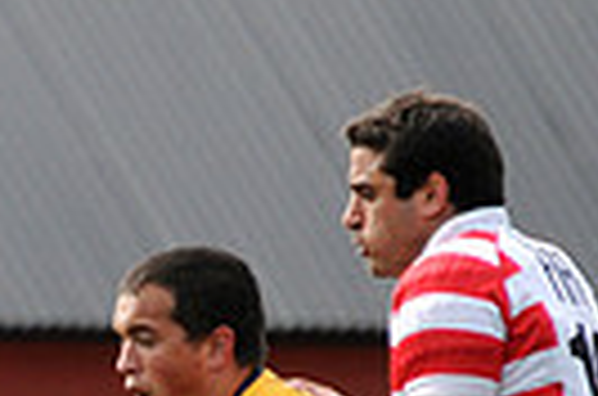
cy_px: 848
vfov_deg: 0.7
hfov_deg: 1.1
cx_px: -468
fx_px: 32497
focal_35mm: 1961
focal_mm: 300
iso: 320
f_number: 5.6
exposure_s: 1/640
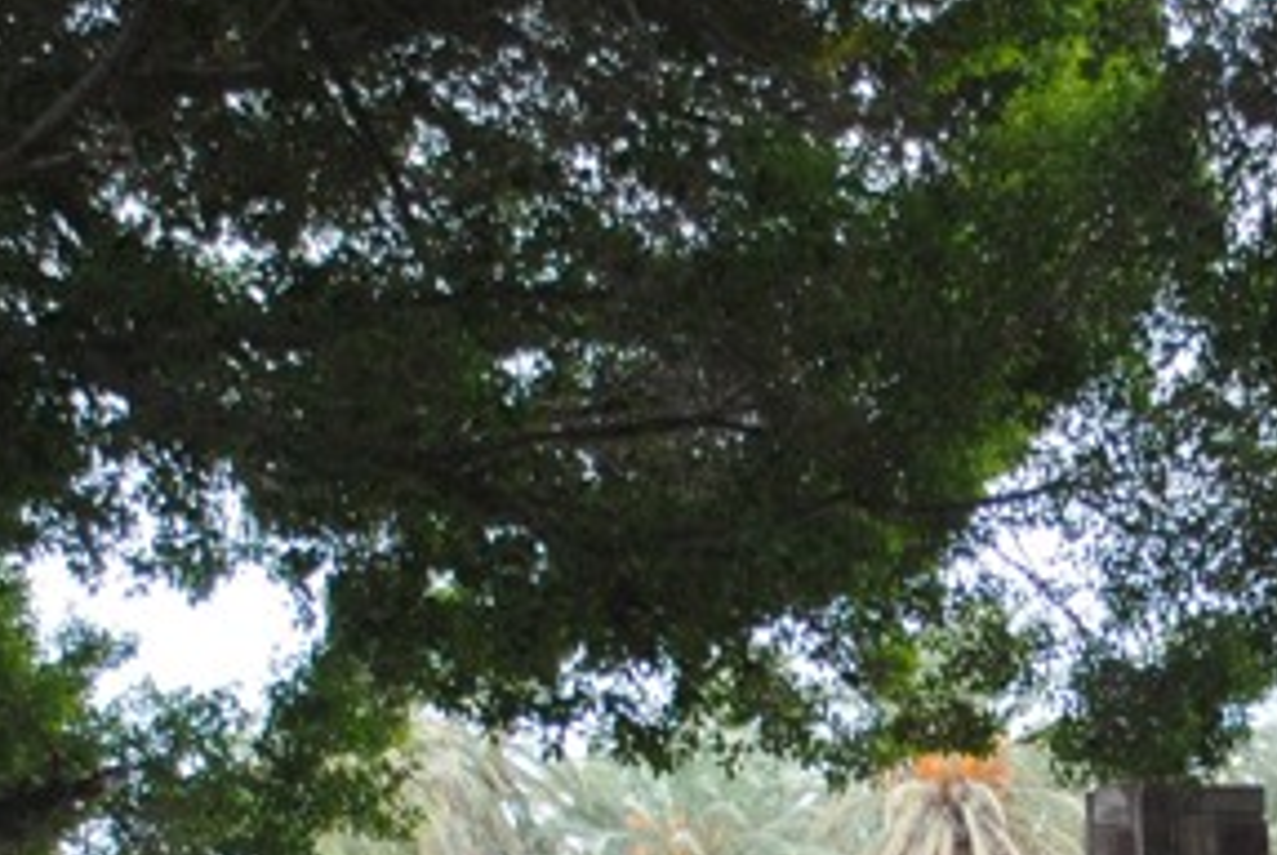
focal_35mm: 139
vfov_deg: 9.7
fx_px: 4936
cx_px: 1188
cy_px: 1044
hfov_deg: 14.6
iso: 200
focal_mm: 26
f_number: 4.2
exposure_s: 1/60
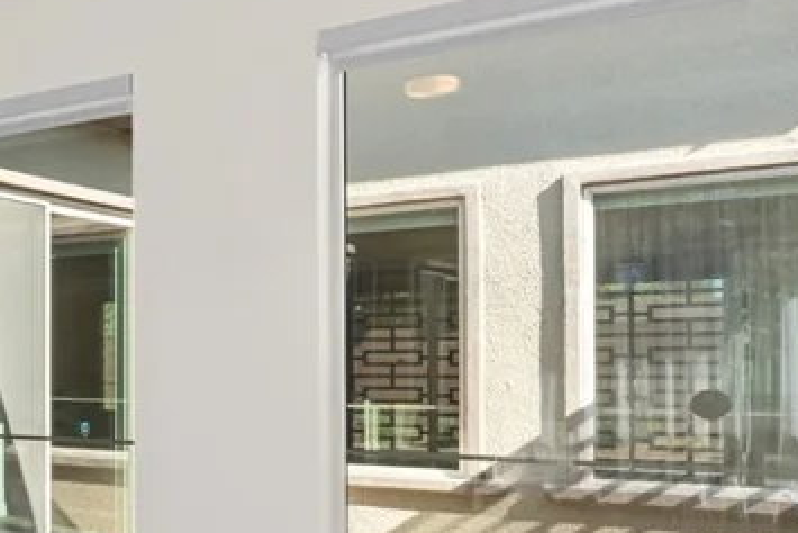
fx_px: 1087
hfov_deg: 31.0
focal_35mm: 49
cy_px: 374
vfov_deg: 27.3
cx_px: -252
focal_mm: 17
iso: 400
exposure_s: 1/3
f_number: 8
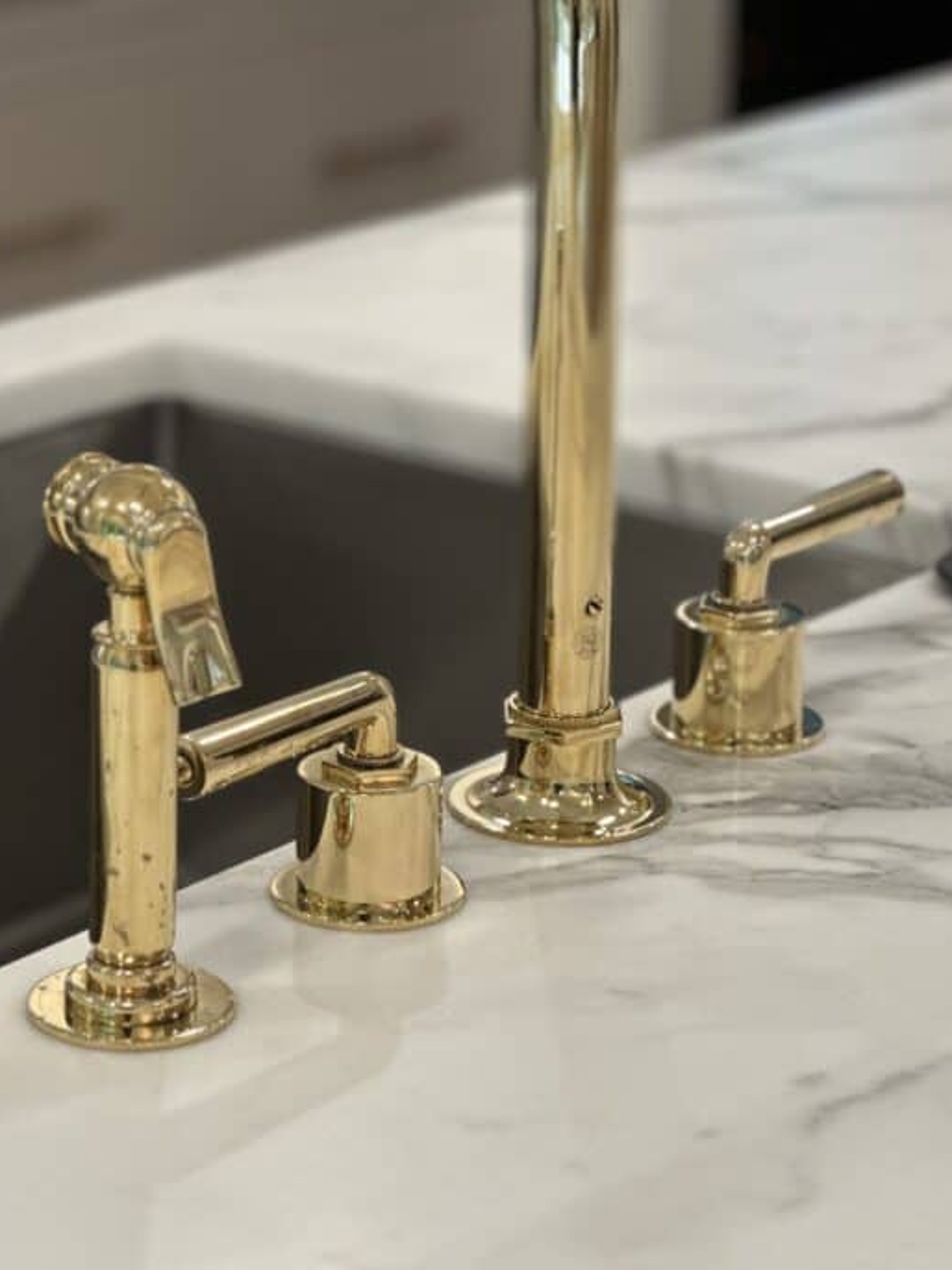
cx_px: 337
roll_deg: -2.3
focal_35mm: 115
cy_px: 354
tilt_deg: -12.7
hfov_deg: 12.9
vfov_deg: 17.1
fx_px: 4220
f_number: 2.8
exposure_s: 1/40
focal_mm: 9
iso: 160
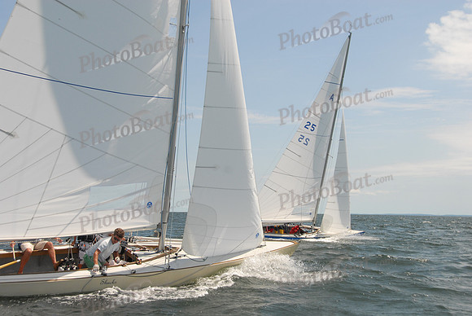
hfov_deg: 38.8
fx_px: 669
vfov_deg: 26.5
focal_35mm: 51
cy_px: 158
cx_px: 236
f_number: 6.3
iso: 200
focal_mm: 34
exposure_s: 1/640
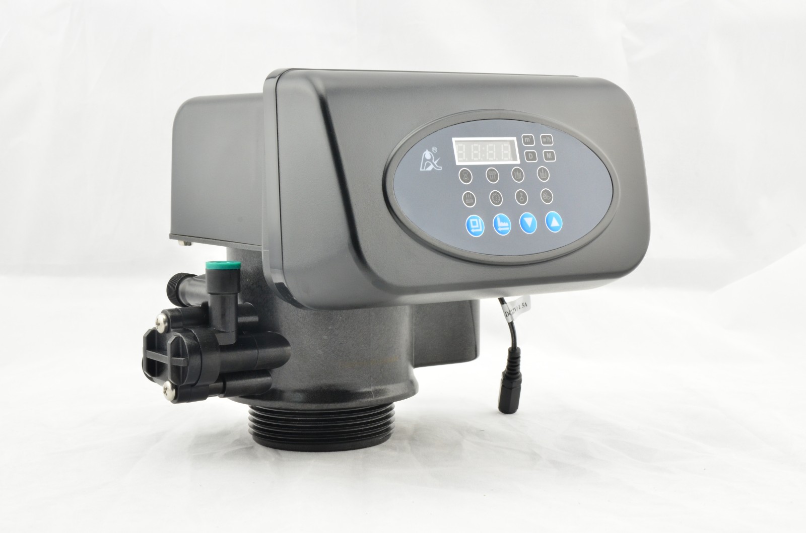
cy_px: 266
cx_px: 403
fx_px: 1407
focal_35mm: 63
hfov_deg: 32.0
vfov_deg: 21.5
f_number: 22
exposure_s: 1/10
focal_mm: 42
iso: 400
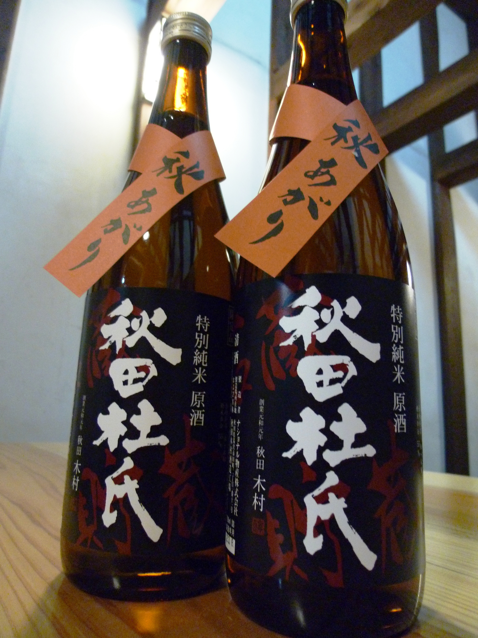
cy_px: 319
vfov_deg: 71.6
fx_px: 442
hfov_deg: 56.8
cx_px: 239
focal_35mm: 24
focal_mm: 4.3
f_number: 2.2
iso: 400
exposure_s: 1/10
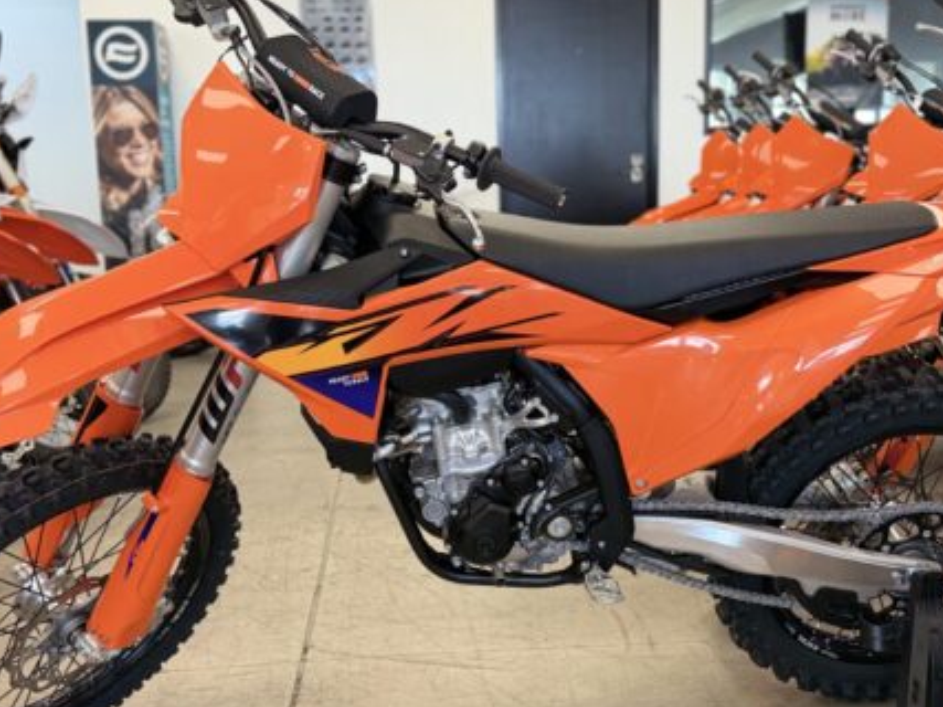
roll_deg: +0.9
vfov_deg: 32.1
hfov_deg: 42.0
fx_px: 1226
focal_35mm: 45
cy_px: 407
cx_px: 530
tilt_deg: -11.3
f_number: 1.78
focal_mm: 6.76
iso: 160
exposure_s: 1/120
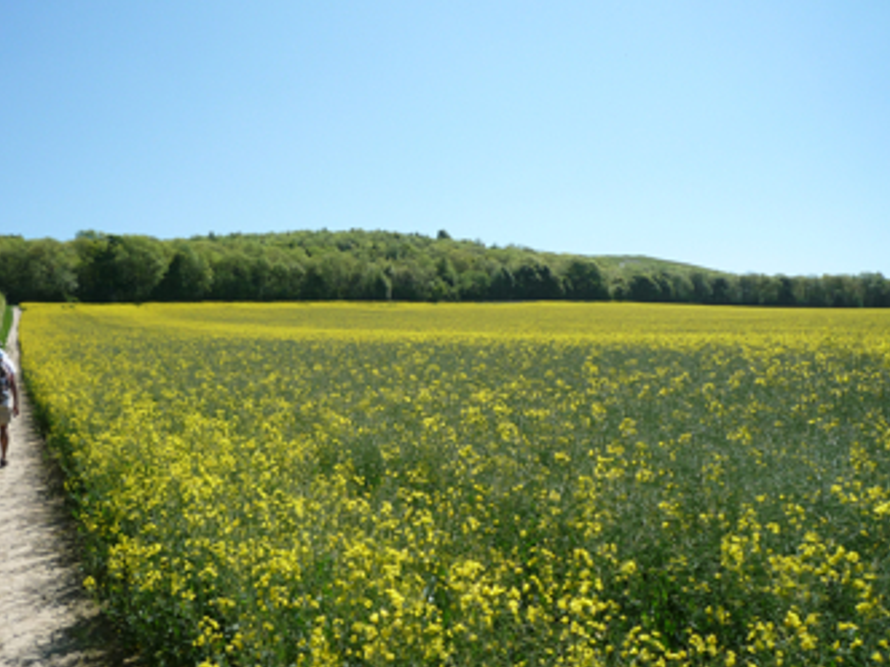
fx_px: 823
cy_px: 374
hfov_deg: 56.4
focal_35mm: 32
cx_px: 358
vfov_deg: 44.1
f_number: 4
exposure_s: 1/800
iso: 100
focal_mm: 4.4
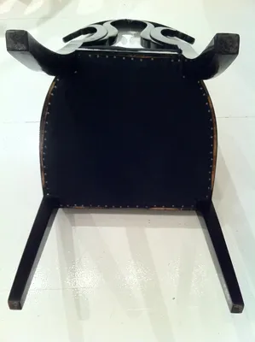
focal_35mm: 35
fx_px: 345
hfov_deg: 40.6
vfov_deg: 52.7
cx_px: 128
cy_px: 171
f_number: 2.8
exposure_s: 1/15
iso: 320
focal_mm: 3.85
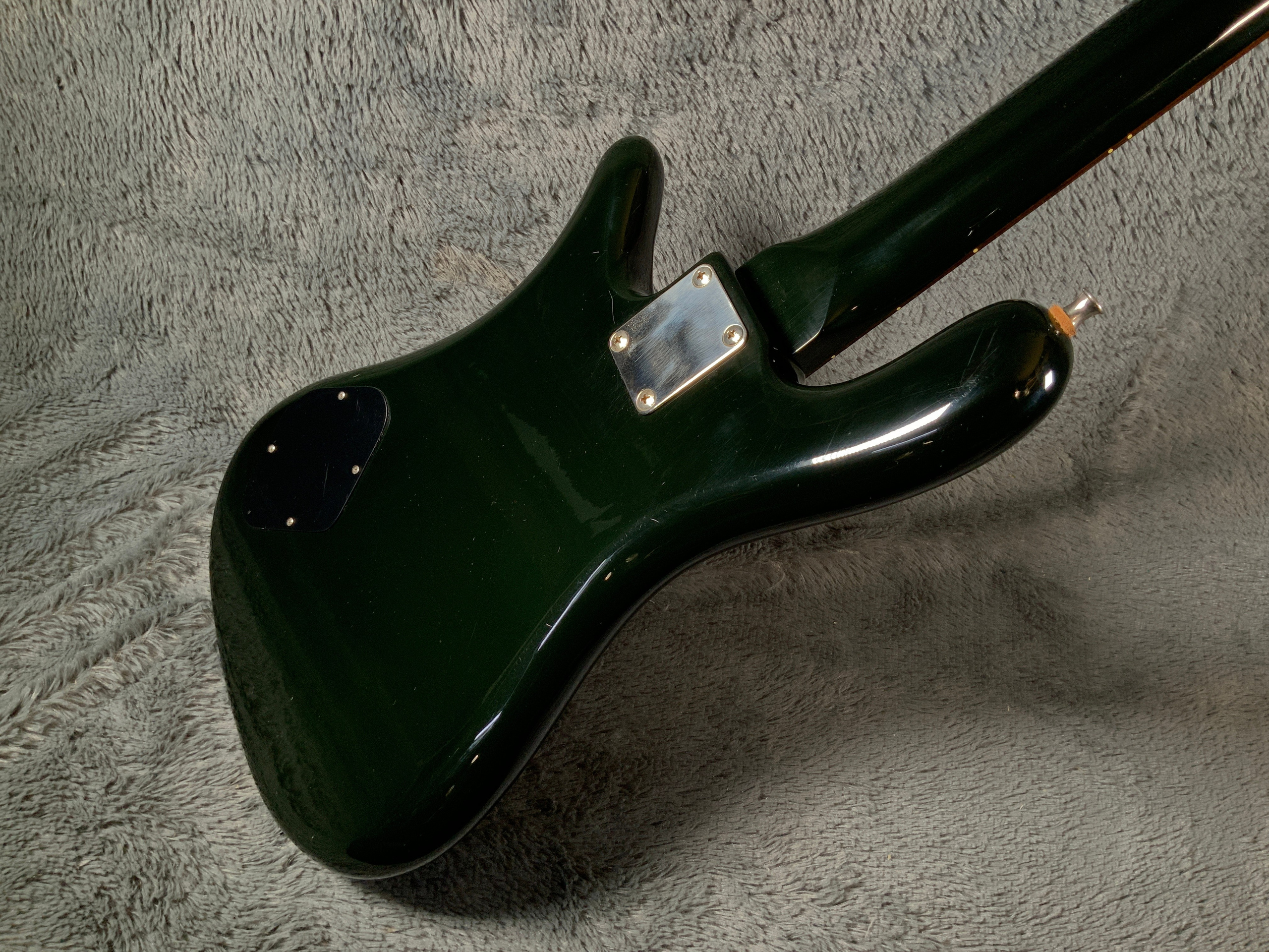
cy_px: 476
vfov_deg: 48.2
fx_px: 1063
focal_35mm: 29
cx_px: 634
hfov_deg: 61.7
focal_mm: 3
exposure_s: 1/104
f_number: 1.8
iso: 50
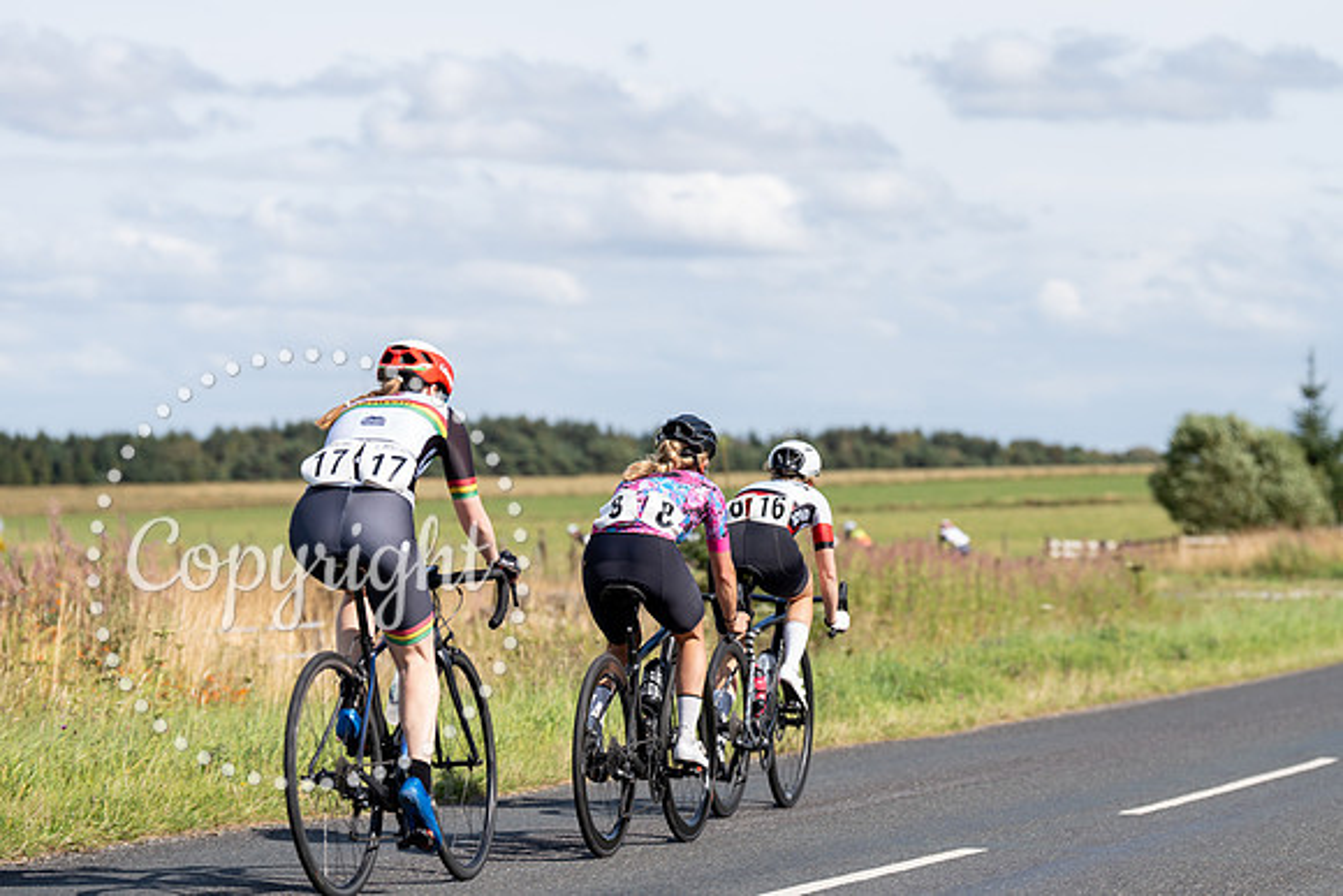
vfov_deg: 11.7
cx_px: 672
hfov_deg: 17.5
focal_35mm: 117
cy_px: 448
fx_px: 4366
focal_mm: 117
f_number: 3.5
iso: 100
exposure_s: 1/800
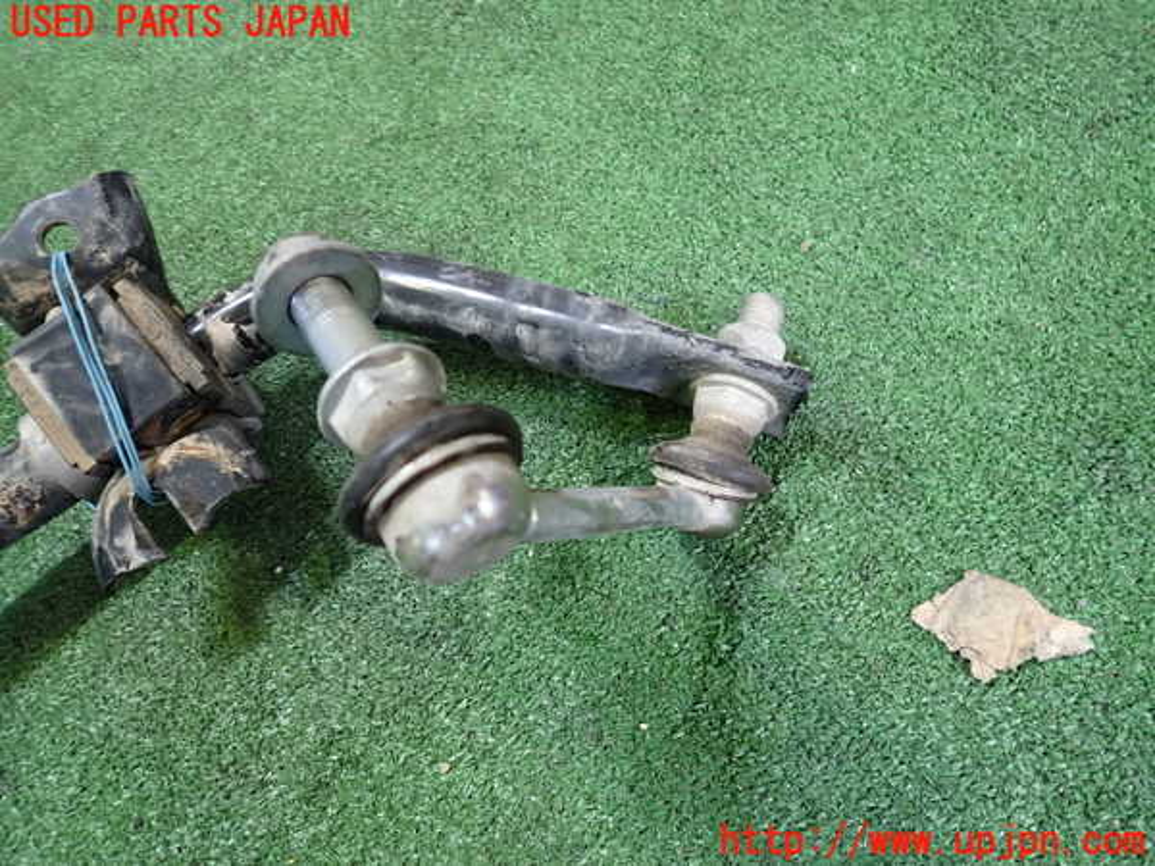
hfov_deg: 69.4
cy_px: 433
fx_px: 834
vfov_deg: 54.9
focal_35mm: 25
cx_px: 578
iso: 320
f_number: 2
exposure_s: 1/30
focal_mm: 4.5
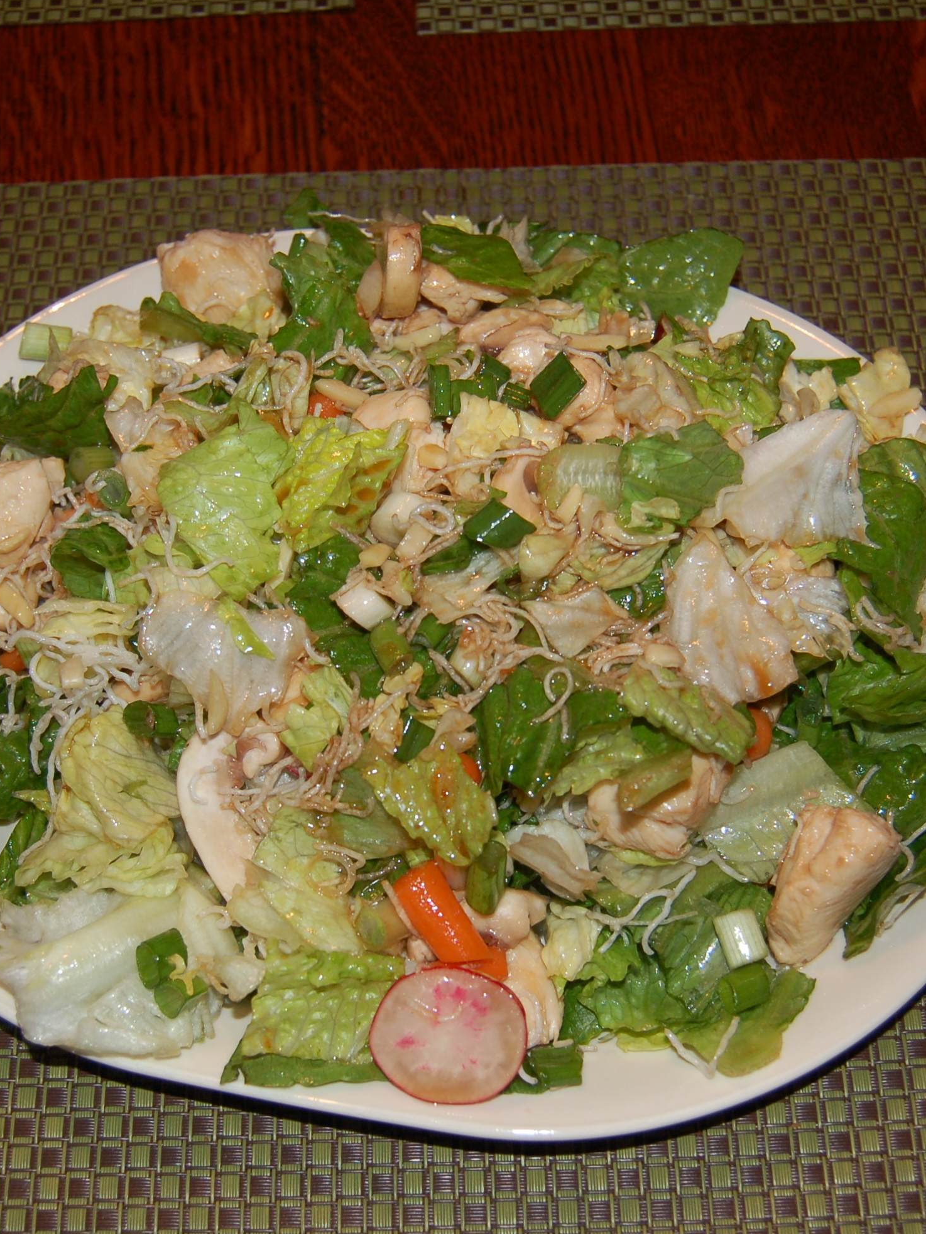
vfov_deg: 37.7
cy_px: 626
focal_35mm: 51
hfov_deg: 28.7
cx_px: 484
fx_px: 1809
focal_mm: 23
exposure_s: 1/60
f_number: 3.8
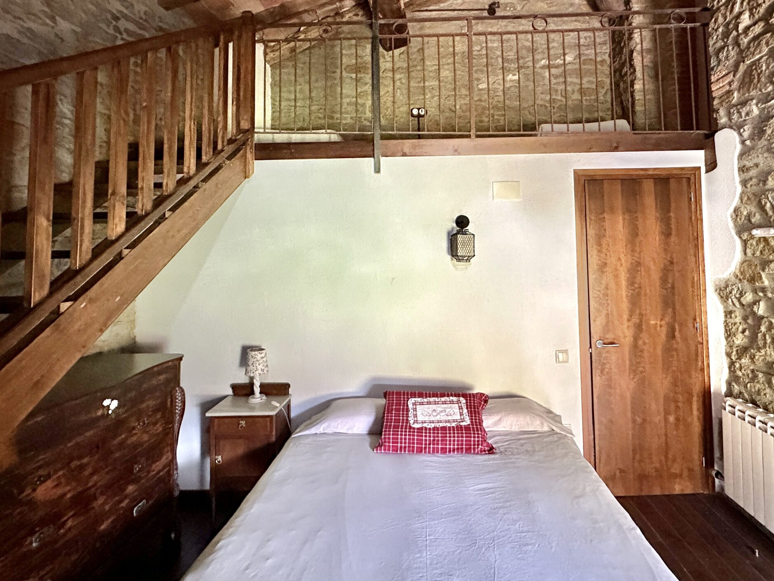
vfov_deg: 68.1
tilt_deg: +1.8
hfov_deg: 84.4
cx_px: 428
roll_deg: +0.7
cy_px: 238
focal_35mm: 19
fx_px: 425
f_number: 2.2
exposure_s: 1/50
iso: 640
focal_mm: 2.22
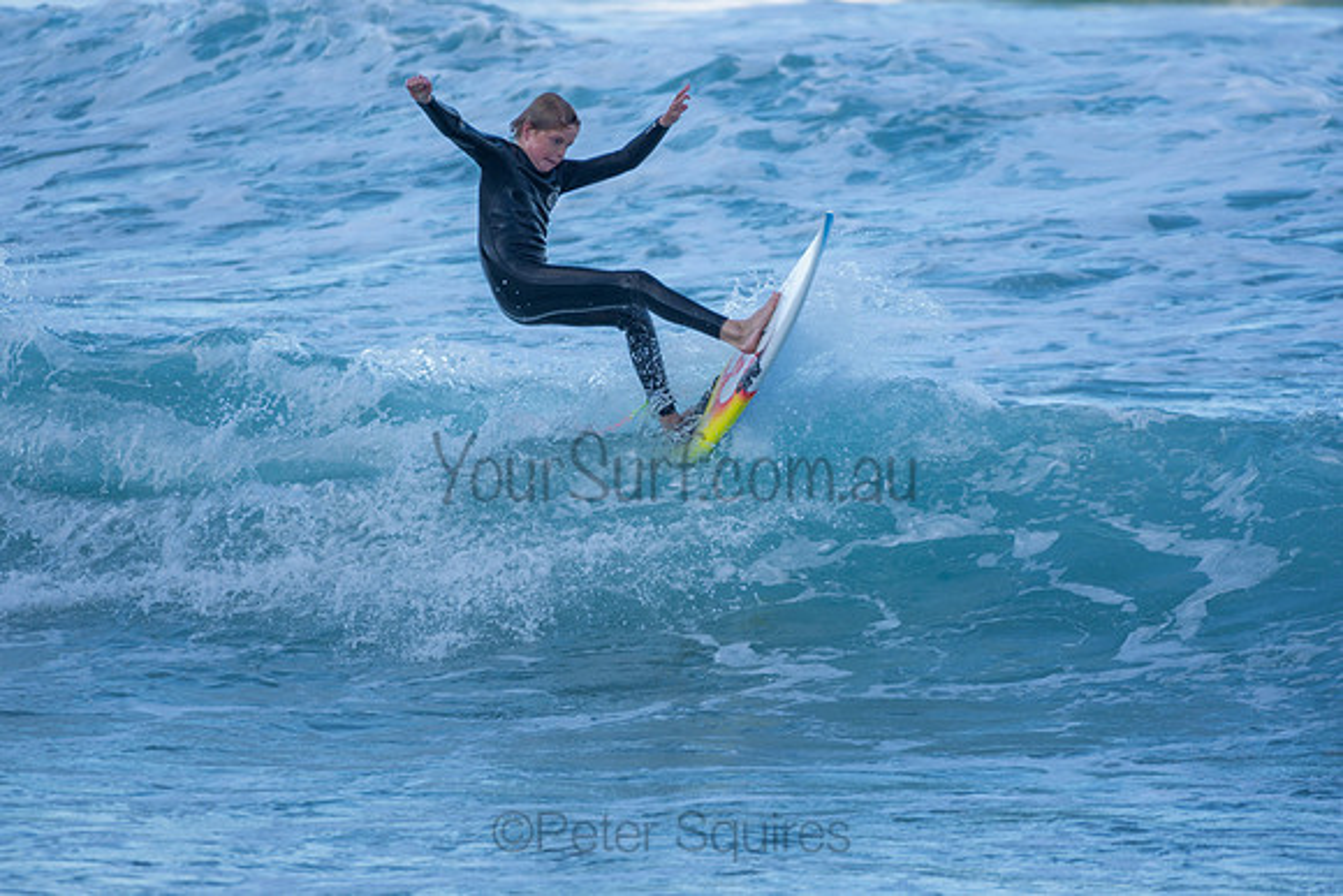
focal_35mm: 750
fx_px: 27984
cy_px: 448
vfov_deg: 1.8
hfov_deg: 2.7
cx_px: 672
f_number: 5.6
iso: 160
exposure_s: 1/400
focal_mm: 500
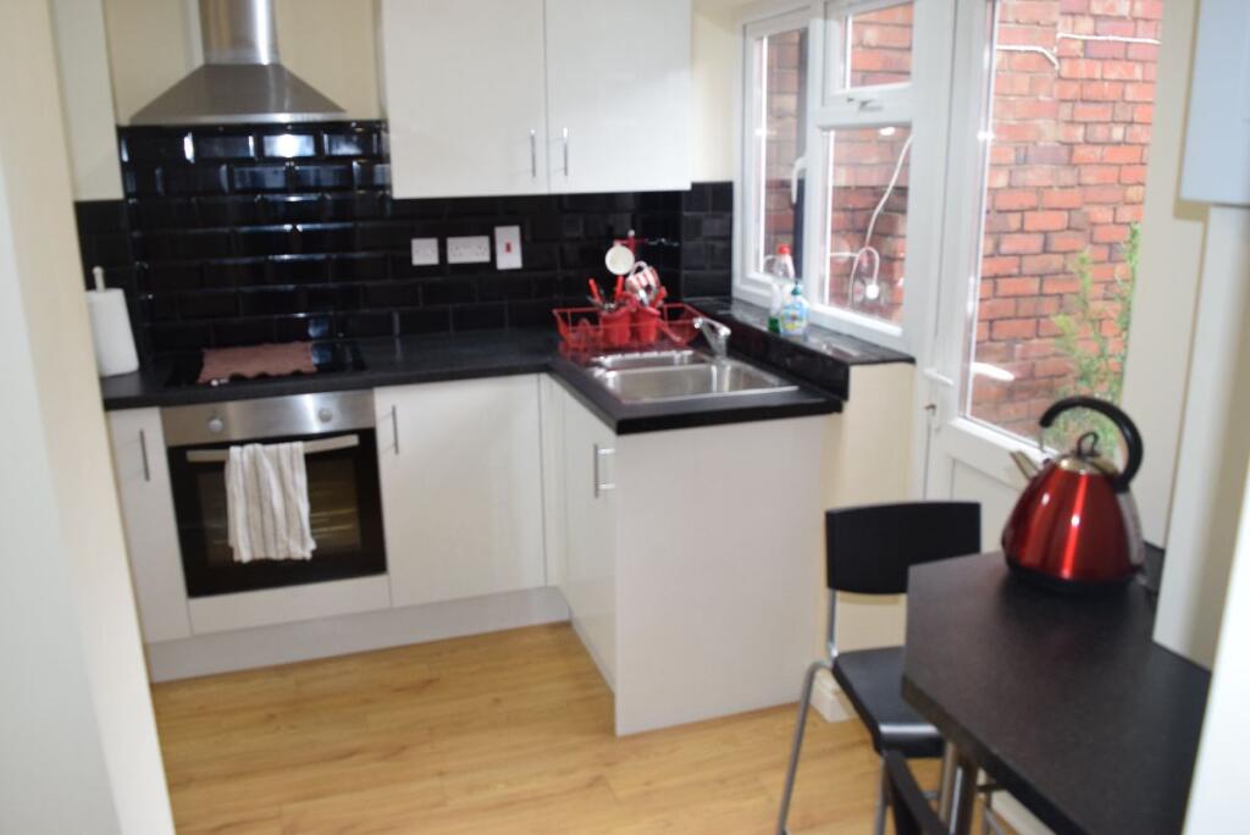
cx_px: 625
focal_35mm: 27
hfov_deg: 67.4
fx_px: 938
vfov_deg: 48.0
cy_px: 418
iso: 800
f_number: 5
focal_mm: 18
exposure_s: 1/100
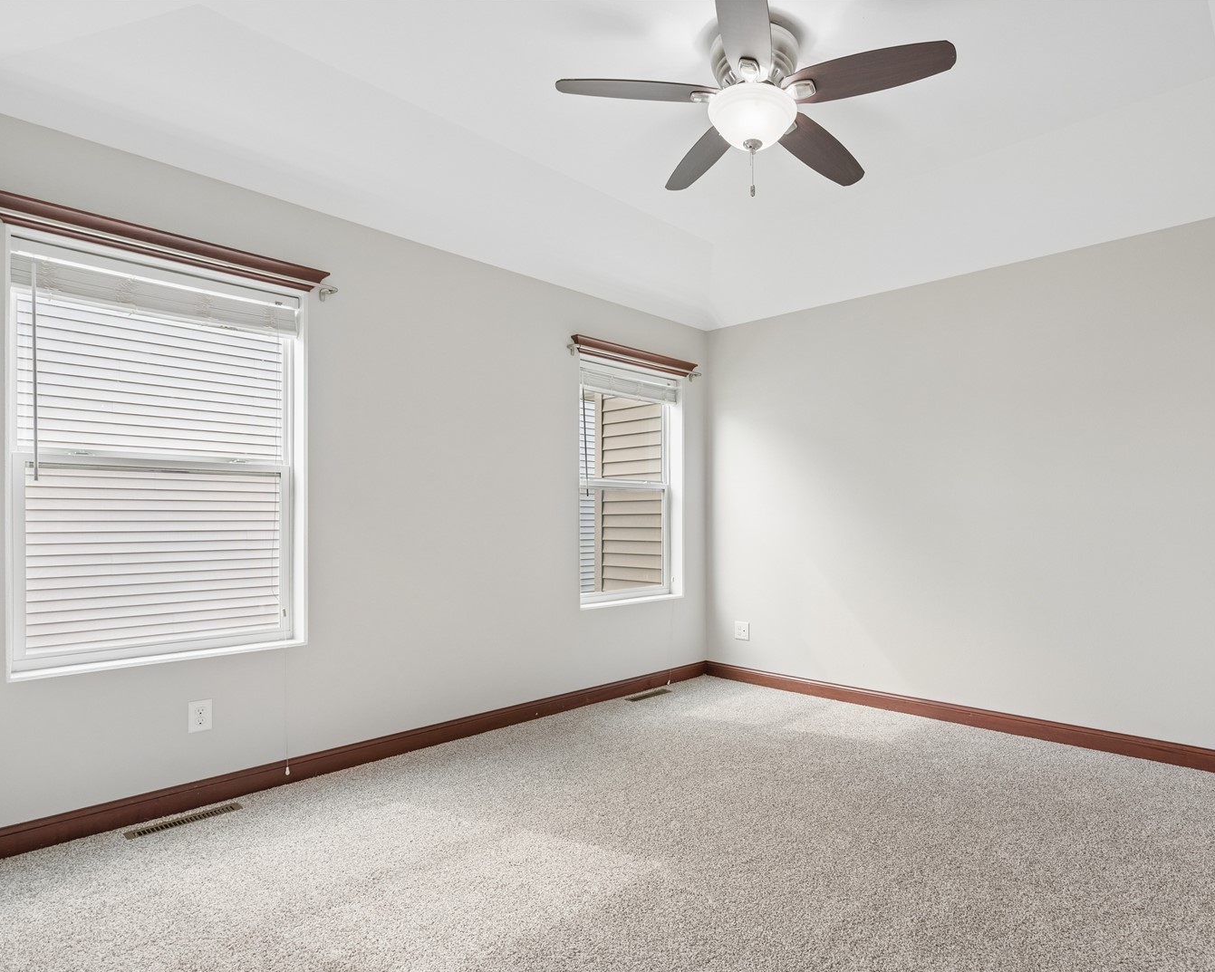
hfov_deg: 82.4
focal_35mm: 19
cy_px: 508
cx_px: 724
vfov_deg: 70.8
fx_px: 683
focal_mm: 16
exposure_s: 1/40
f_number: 8
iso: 400
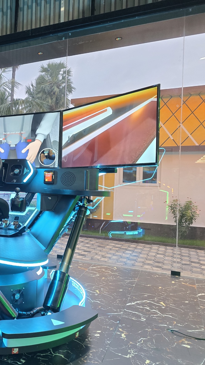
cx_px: -25
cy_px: 185
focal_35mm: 34
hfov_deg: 30.6
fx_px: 329
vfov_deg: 58.0
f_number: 1.7
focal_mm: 6.3
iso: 500
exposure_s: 1/100
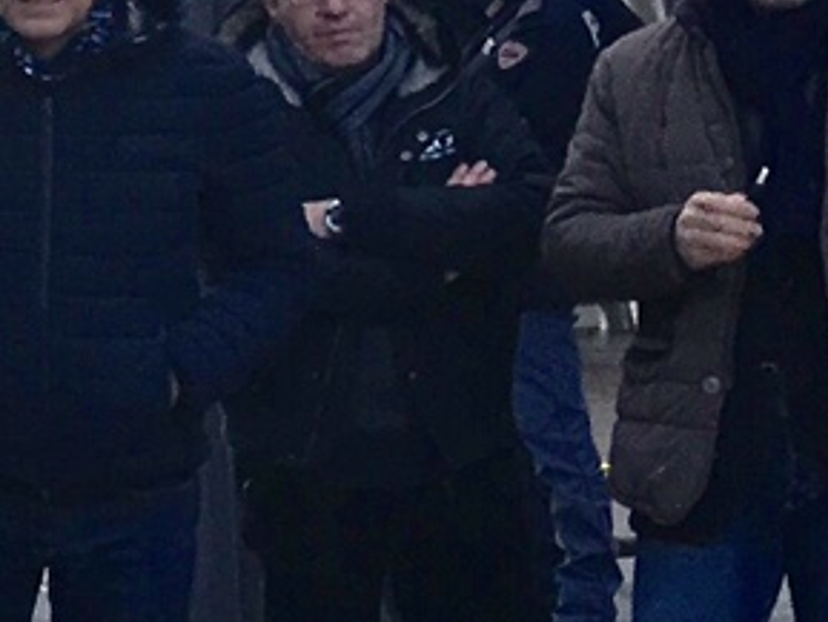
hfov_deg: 8.4
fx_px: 4834
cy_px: 57
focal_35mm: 202
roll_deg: +0.5
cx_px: -1559
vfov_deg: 7.3
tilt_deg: -0.2
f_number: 2.2
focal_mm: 4.15
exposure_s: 1/130
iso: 25
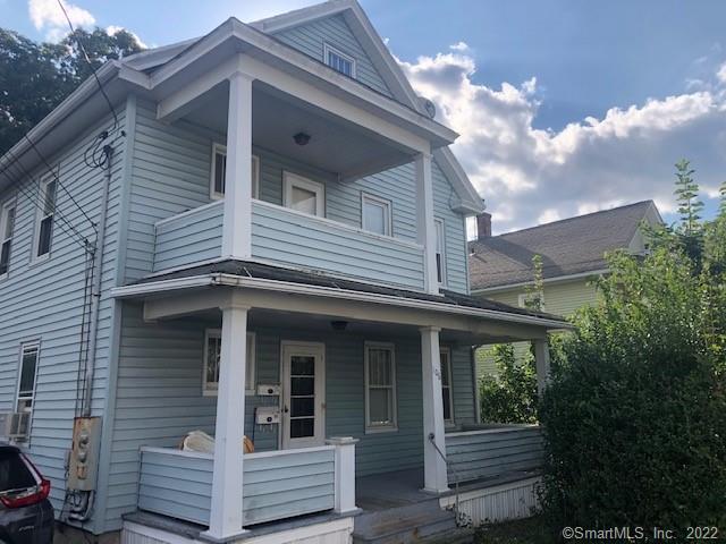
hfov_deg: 63.4
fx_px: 587
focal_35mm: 28
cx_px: 363
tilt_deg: +12.2
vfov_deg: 49.7
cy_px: 272
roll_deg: +0.6
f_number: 1.8
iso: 20
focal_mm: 3.99
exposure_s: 1/1473
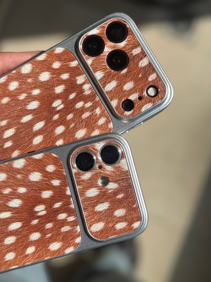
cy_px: 119
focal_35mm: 56
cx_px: 98
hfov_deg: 26.1
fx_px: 455
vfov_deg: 34.3
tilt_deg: -81.6
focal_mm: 6.76
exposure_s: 1/7874
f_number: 1.78
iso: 80
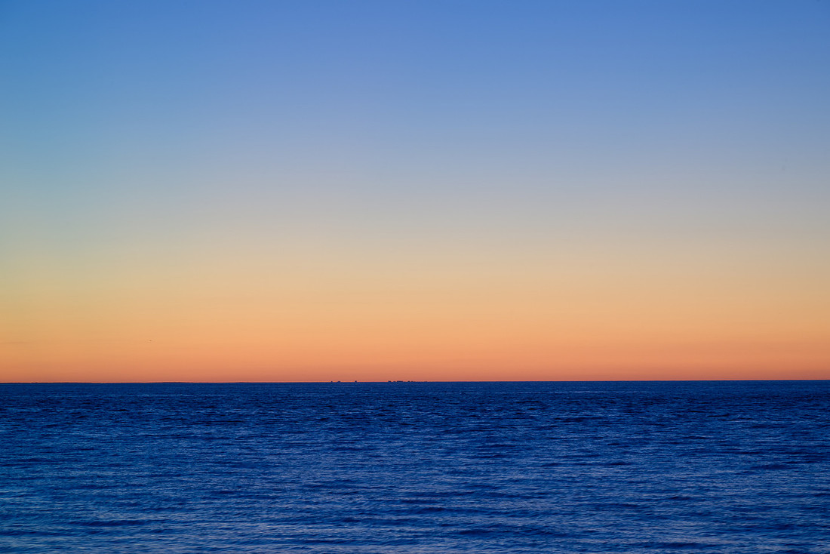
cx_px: 415
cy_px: 277
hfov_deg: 16.9
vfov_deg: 11.3
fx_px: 2799
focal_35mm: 121
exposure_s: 1/2
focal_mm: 120
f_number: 14
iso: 400
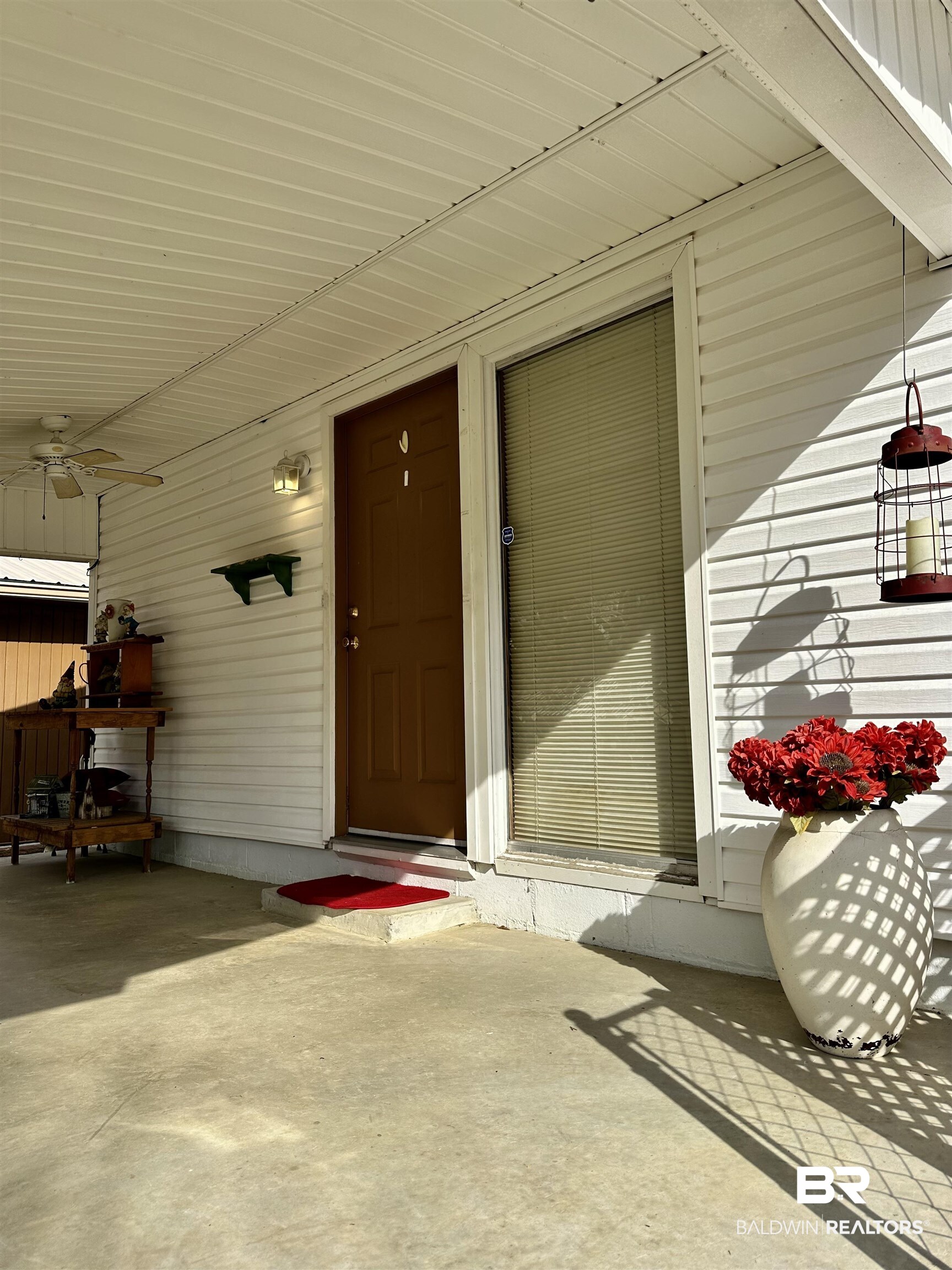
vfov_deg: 71.6
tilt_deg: +5.7
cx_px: 476
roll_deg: +0.4
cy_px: 635
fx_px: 880
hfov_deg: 56.8
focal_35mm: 24
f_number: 1.78
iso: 80
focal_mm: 6.86
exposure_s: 1/4016
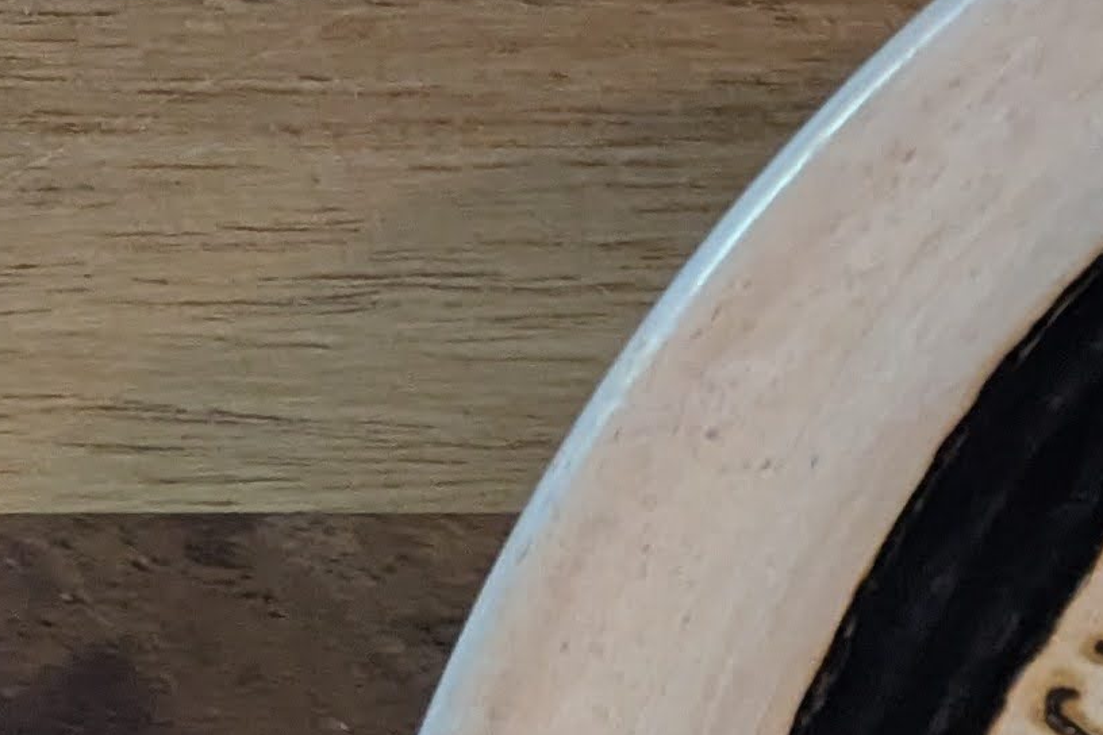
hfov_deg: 13.3
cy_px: 1517
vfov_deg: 10.1
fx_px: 3830
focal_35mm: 125
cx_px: 2420
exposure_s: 1/40.7
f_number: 1.85
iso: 1045
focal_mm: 6.81
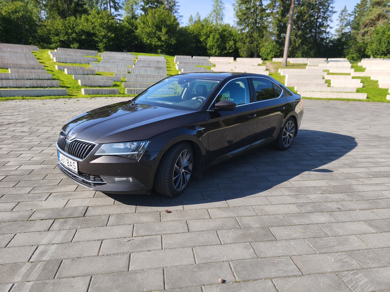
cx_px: 195
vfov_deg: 58.9
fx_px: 259
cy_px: 146
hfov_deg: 73.9
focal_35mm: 23
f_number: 1.7
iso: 50
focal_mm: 5.35
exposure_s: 1/1359
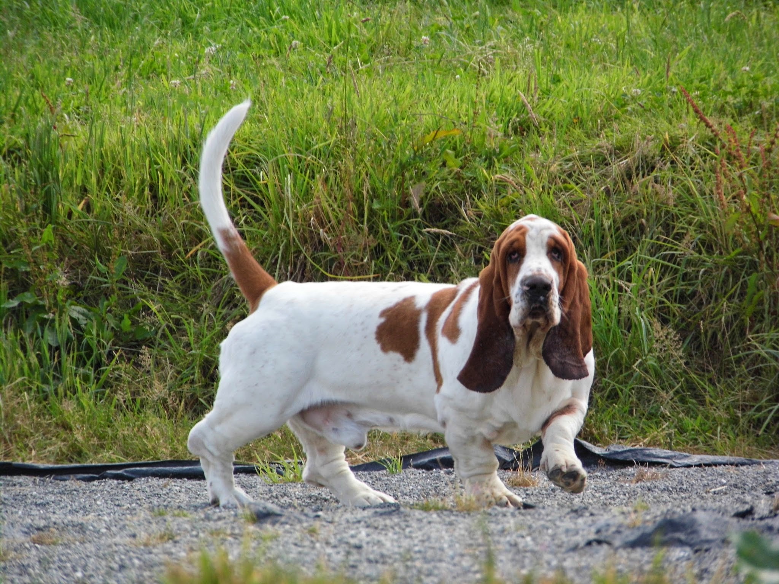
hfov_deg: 5.2
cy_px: 292
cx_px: 390
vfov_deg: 3.9
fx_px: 8529
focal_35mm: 379
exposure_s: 1/250
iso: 100
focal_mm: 68
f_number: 4.2
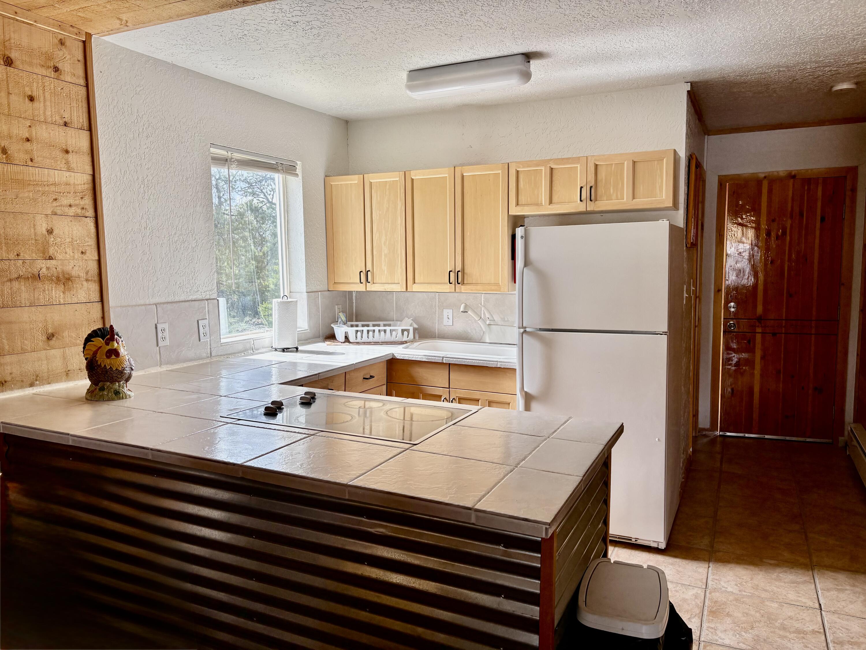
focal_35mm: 26
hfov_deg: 67.3
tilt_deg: -5.7
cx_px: 433
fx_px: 650
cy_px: 325
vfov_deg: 53.1
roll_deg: -0.1
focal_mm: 5.96
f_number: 1.6
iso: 64
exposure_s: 1/407
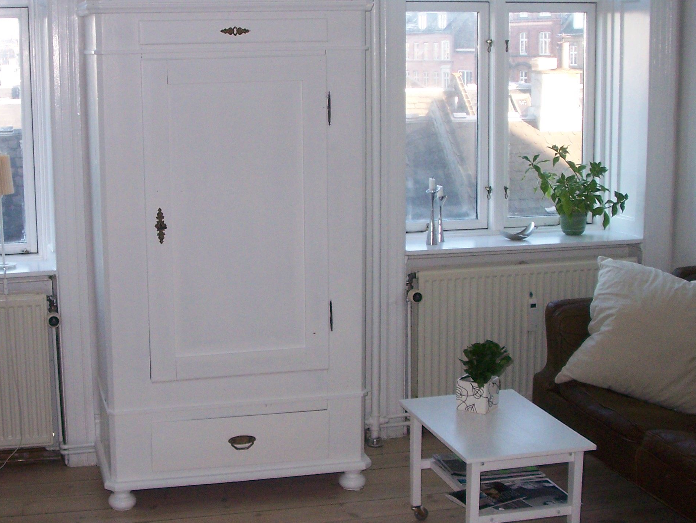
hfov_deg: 33.4
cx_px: 229
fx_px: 1147
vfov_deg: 25.7
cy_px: 239
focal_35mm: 57
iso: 125
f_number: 3.9
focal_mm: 6.3
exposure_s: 1/60
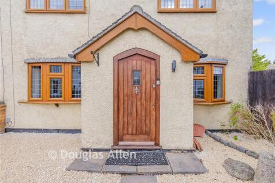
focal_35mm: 14
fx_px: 107
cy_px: 92
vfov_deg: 81.2
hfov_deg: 104.3
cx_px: 138
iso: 100
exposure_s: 1/125
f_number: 8
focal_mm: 14
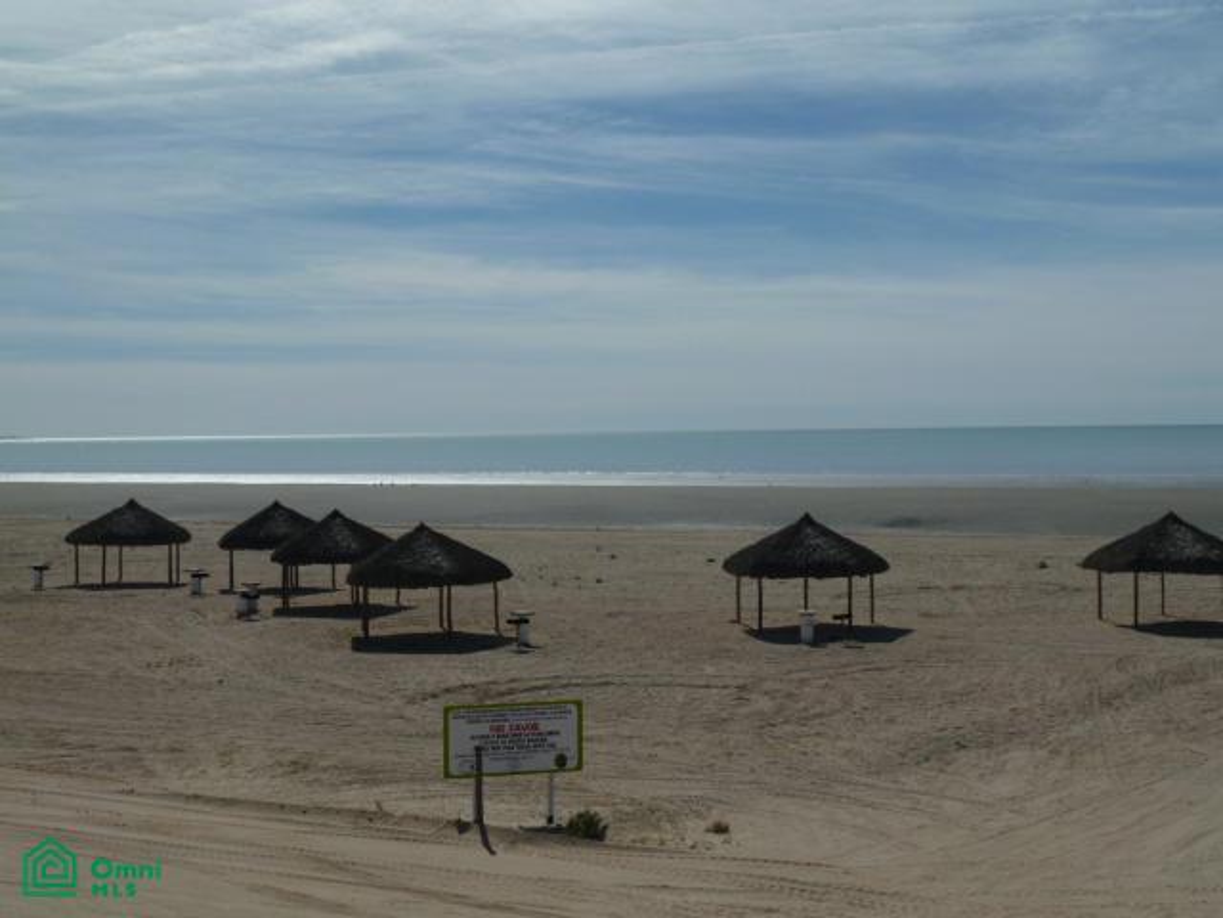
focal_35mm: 48
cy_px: 459
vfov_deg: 30.3
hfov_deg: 39.7
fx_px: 1696
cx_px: 612
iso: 80
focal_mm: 7.9
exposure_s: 1/1000
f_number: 6.3
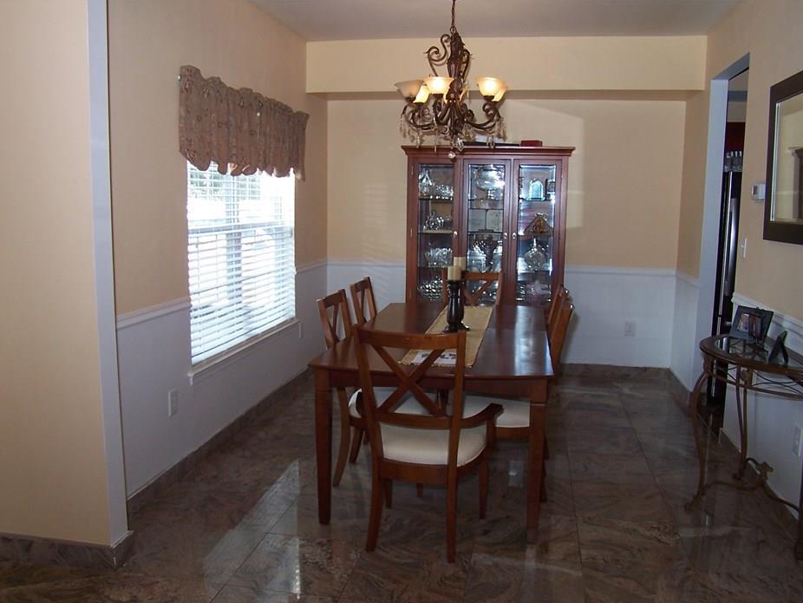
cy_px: 331
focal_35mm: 42
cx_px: 423
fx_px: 975
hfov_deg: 44.8
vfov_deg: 34.3
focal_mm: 6.3
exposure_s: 1/60
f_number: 2.8
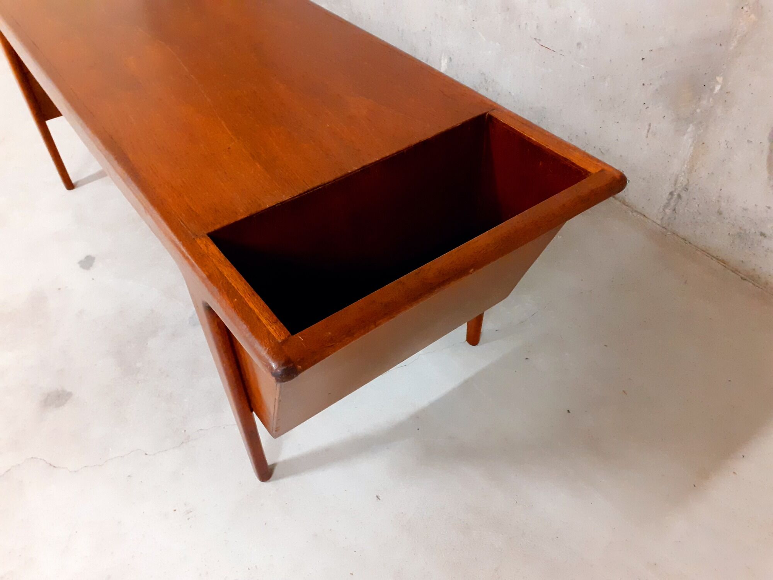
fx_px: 603
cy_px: 290
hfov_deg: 65.3
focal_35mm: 27
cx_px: 386
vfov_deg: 51.4
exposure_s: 1/25
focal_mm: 3.6
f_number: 1.9
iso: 400
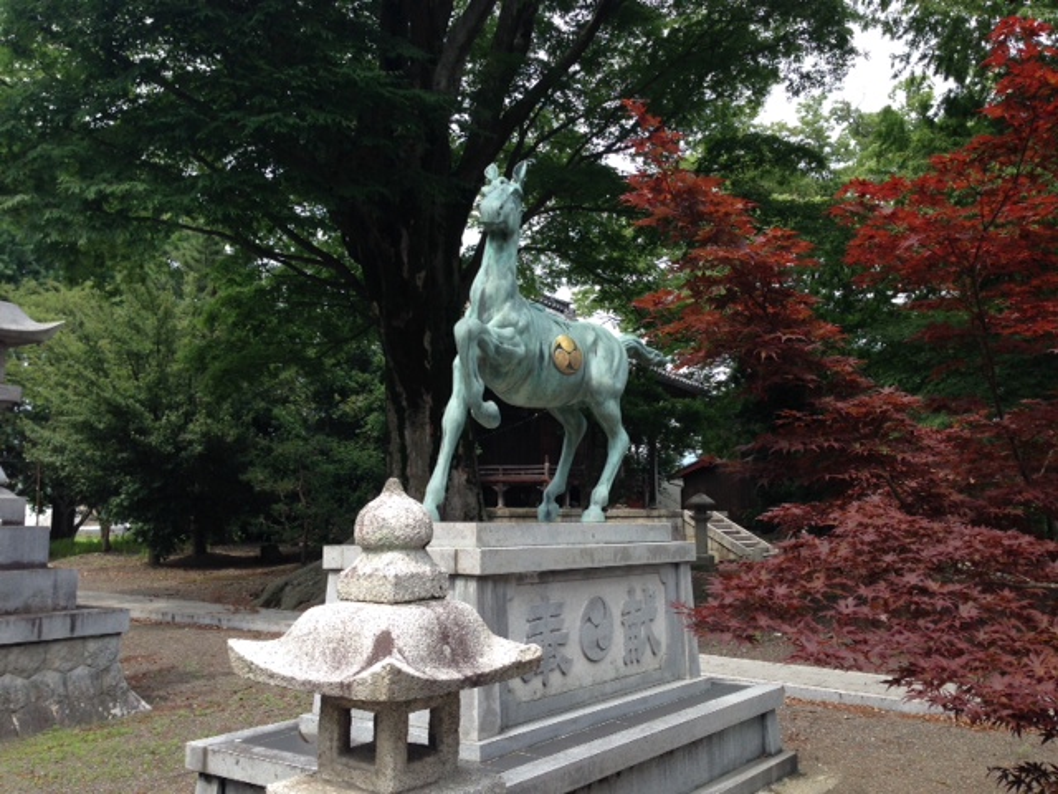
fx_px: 1009
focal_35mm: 33
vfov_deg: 42.9
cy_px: 397
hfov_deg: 55.4
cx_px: 529
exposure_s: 1/616
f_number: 2.4
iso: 50
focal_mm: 4.12
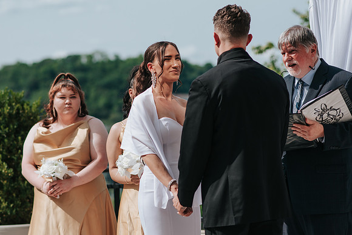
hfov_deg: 16.1
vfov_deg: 10.8
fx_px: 1247
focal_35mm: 128
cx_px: 176
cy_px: 118
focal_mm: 85
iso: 100
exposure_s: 1/3200
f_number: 2.8
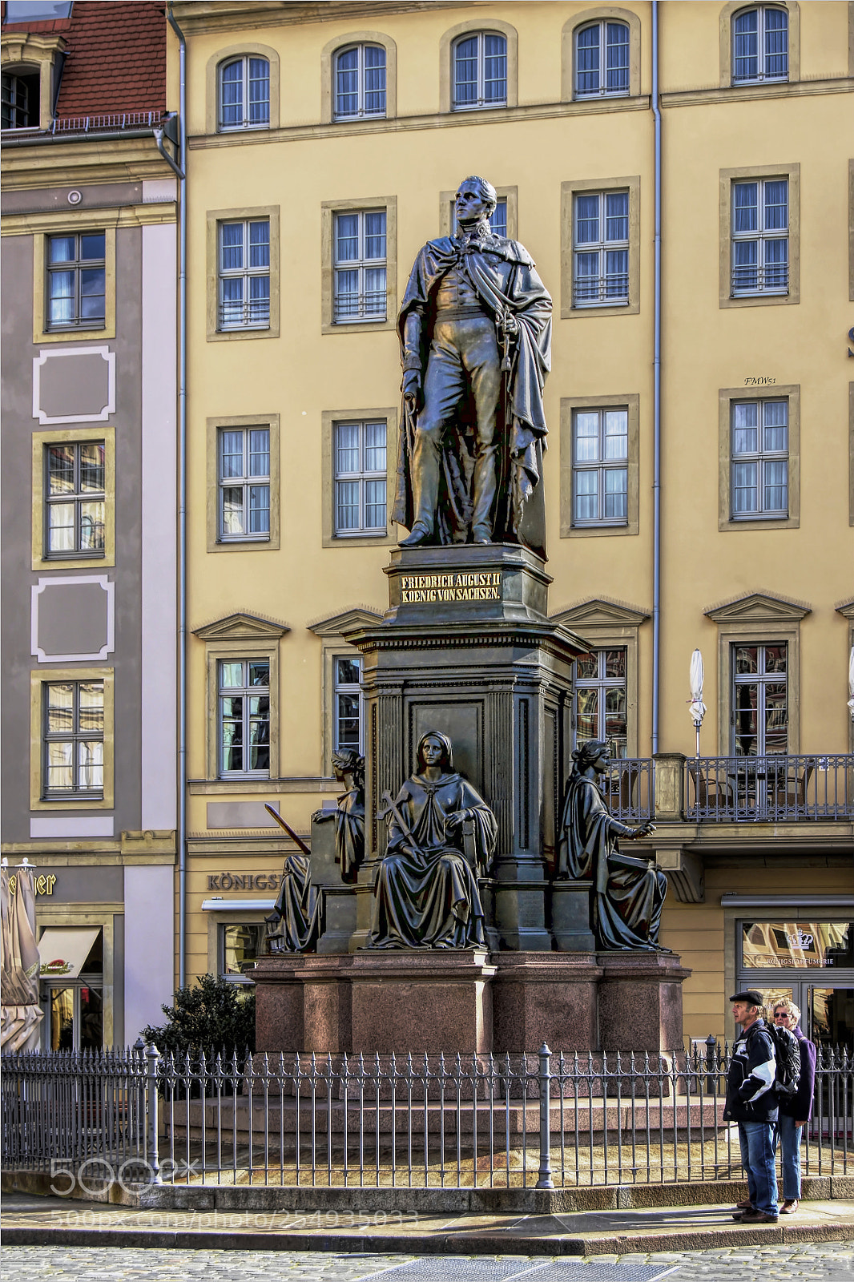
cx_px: 427
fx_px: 2670
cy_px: 641
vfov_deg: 27.0
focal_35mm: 75
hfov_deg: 18.2
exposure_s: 1/125
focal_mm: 50
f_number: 6.3
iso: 100
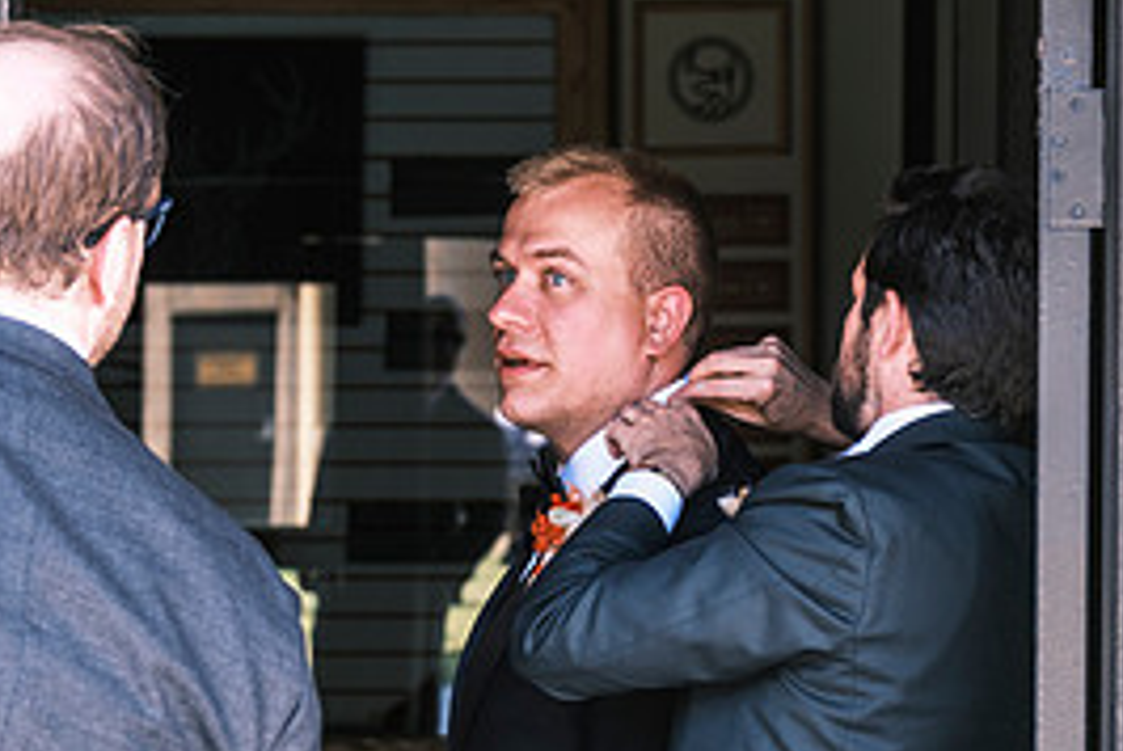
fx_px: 5715
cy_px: 538
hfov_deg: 11.2
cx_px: 709
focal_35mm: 183
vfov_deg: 7.5
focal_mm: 56.3
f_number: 3.6
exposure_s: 1/70
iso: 125
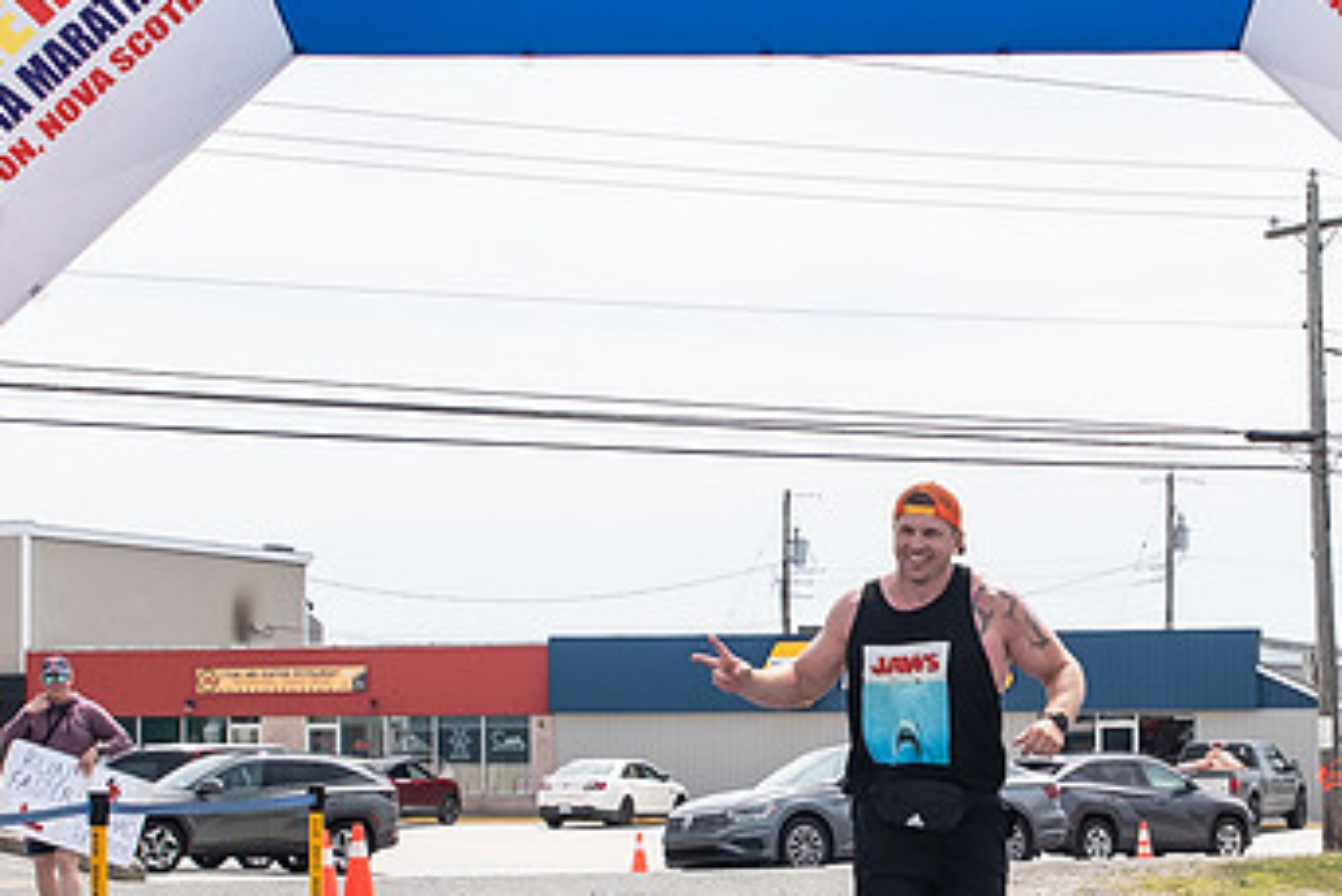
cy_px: 600
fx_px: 3916
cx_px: 922
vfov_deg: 13.0
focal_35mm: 105
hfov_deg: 19.4
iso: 800
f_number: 4
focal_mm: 29
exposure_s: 1/4000
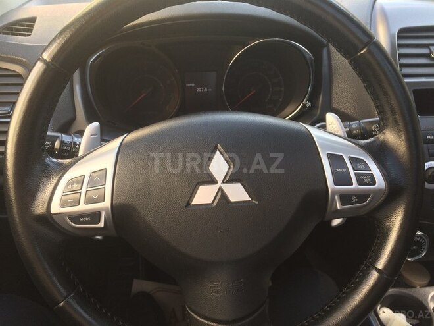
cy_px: 163
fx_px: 364
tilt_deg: -27.6
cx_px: 217
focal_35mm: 29
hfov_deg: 61.7
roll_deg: -0.1
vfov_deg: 48.2
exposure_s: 1/100
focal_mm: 4.15
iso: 50
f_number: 2.2
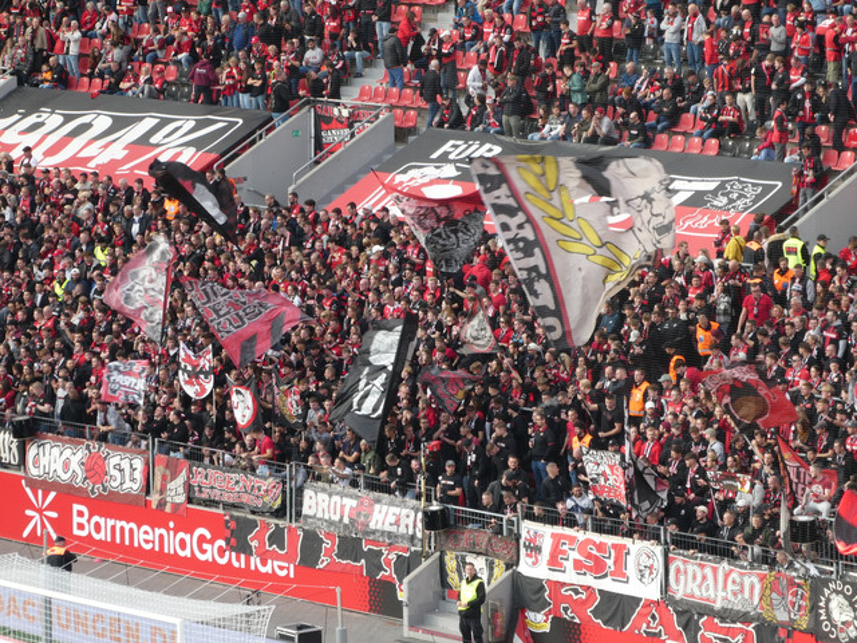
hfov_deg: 9.9
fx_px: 4951
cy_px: 322
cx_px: 428
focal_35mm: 200
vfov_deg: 7.4
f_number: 5.6
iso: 100
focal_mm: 35.8
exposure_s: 1/80
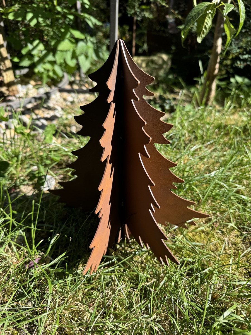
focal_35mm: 24
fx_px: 232
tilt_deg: -30.5
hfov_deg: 56.8
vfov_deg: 71.6
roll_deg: -7.3
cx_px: 126
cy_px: 168
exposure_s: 1/1311
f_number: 1.78
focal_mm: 6.76
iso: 80
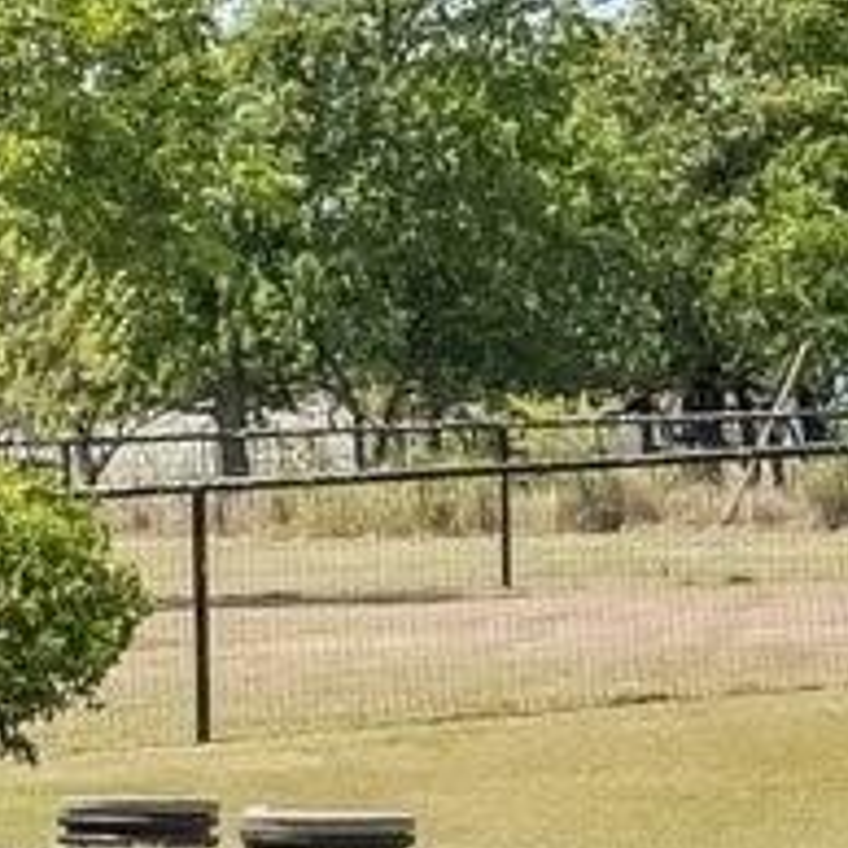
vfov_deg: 6.5
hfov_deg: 5.0
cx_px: -3619
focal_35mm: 269
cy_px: 247
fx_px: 7455
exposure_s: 1/1000
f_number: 8
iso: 400
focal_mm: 30
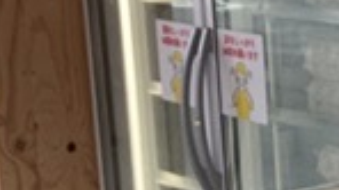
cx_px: 518
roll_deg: +0.0
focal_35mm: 137
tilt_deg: -14.9
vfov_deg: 8.8
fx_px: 1231
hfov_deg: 14.6
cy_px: 165
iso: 25
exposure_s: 1/226
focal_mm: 3.3
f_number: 2.4
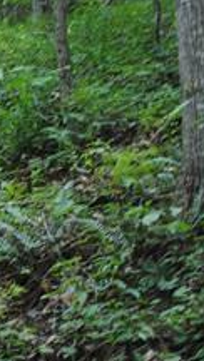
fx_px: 901
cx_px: -265
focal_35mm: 94
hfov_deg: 11.1
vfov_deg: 22.7
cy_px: 186
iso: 200
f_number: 3.5
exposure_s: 1/50
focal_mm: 18
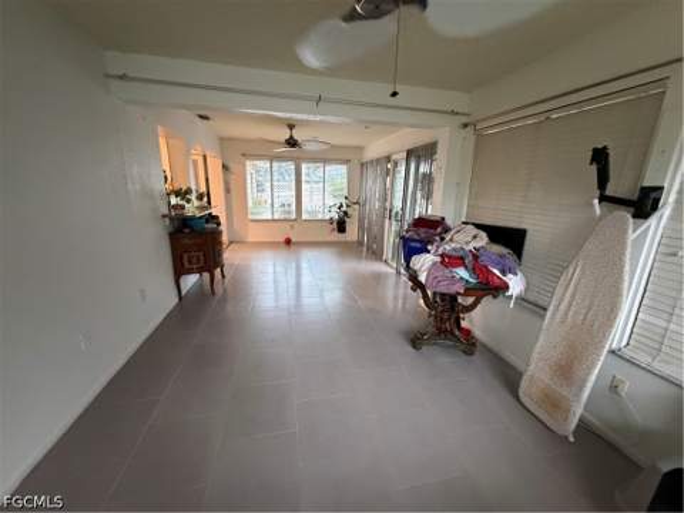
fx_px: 277
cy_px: 256
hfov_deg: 102.1
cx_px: 342
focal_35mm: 14
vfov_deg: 85.7
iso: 1000
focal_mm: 2.22
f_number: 2.2
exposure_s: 1/60
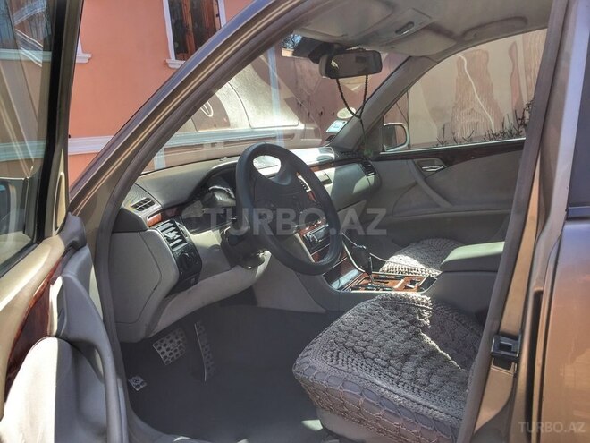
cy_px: 222
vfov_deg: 48.2
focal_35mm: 29
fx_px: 494
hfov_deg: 61.7
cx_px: 295
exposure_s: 1/534
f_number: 2.2
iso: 32
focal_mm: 4.15
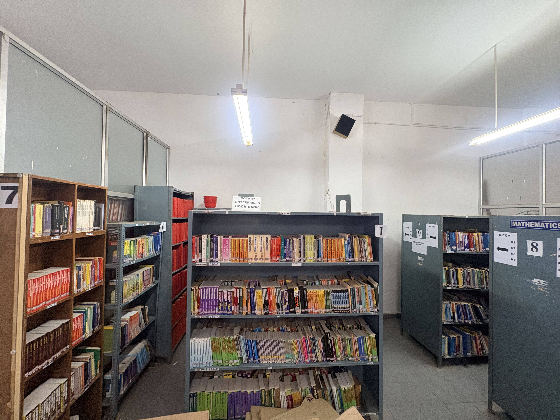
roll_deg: -0.3
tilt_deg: +0.7
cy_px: 210
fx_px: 226
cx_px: 280
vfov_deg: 85.7
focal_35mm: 14
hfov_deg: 102.1
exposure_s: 1/50
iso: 250
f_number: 2.2
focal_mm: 2.22
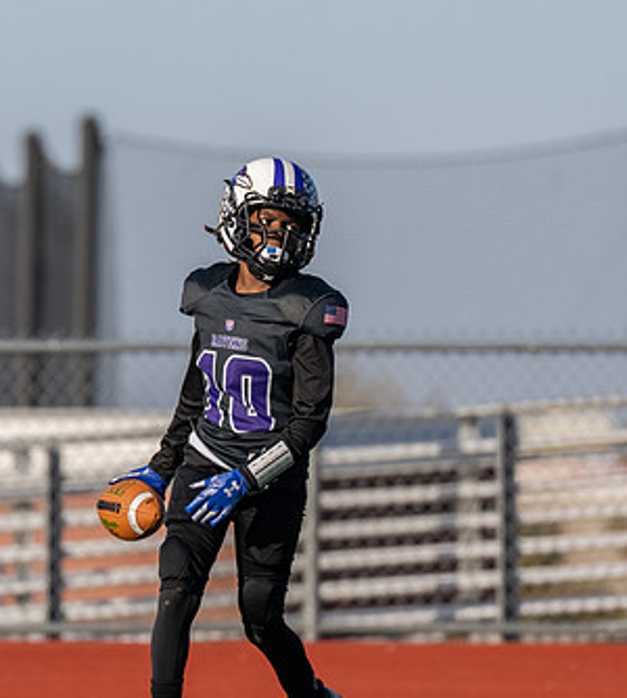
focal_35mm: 627
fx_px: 13596
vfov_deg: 2.9
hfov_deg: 2.6
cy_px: 394
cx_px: 112
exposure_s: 1/3200
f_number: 2.8
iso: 160
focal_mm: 200
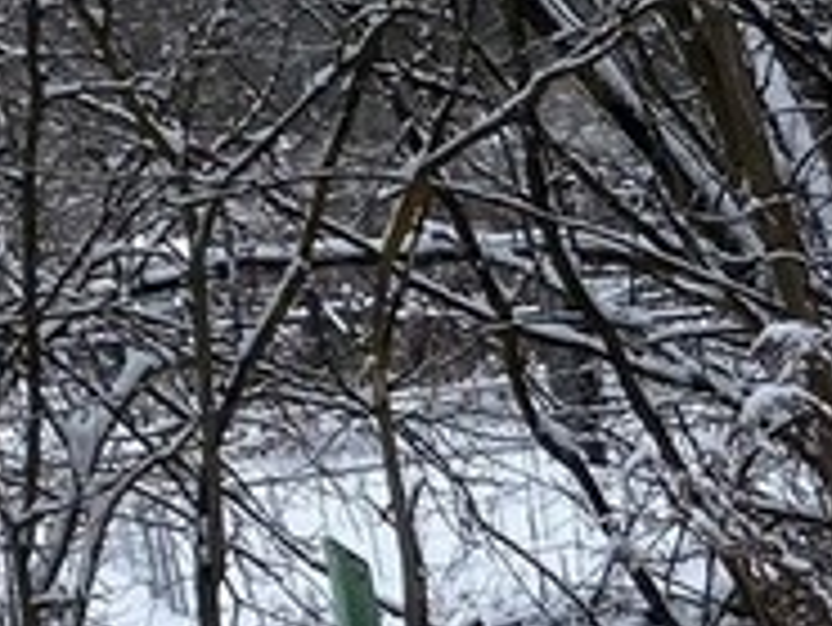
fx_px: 3463
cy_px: 959
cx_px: 1754
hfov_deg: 12.0
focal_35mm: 144
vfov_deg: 10.0
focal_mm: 4.25
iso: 32
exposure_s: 1/292
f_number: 1.8
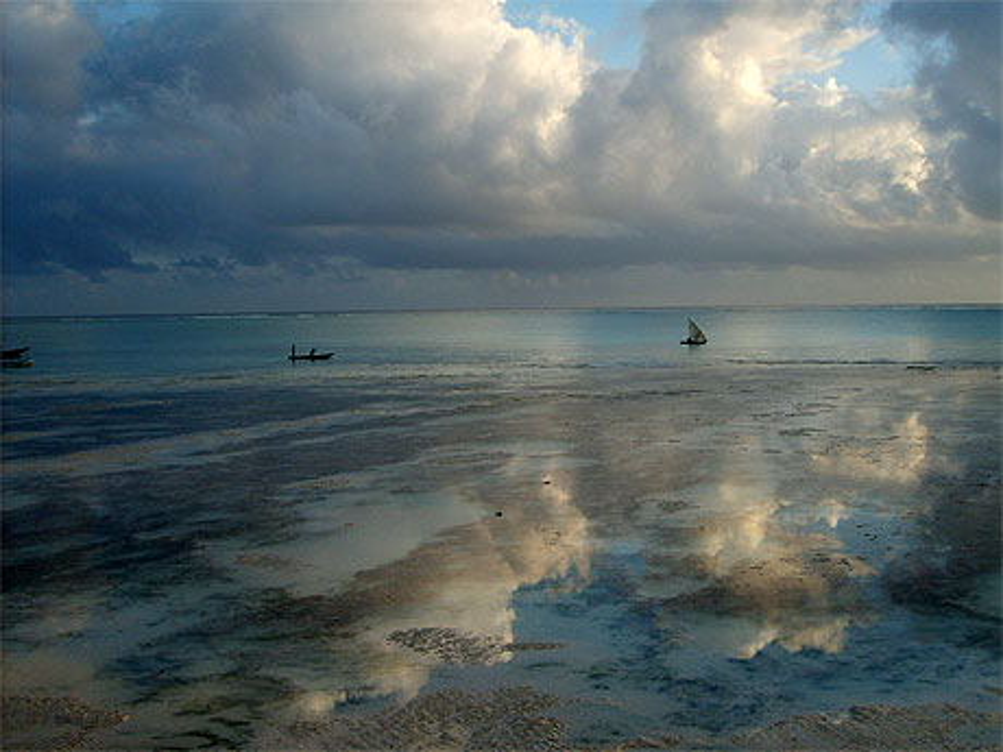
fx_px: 1246
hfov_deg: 43.9
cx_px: 502
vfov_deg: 33.6
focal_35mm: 43
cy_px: 376
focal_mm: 7.2
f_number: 3
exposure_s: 1/500
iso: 50
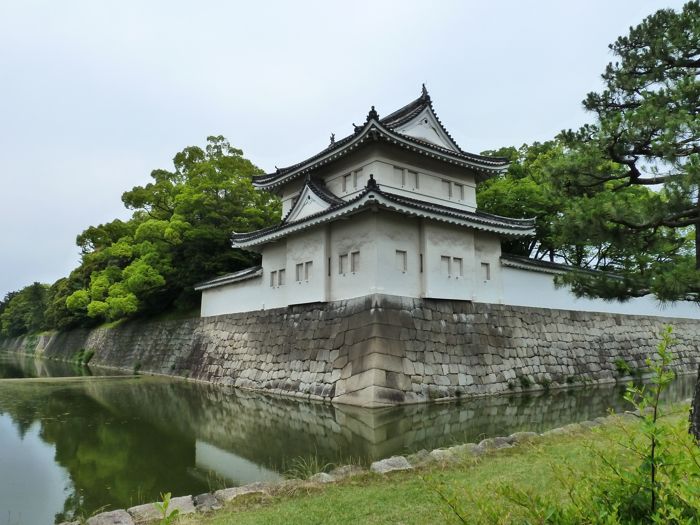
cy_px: 262
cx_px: 350
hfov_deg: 69.4
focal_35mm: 25
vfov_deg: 54.9
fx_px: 506
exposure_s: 1/400
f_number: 5.6
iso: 200
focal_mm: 4.1
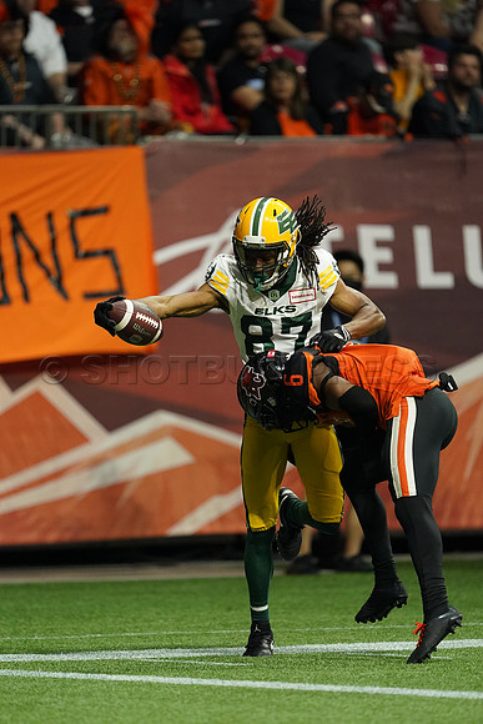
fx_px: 12067
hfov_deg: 2.3
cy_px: 362
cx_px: 242
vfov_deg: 3.4
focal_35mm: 600
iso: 5000
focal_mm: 600
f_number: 4
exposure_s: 1/1600
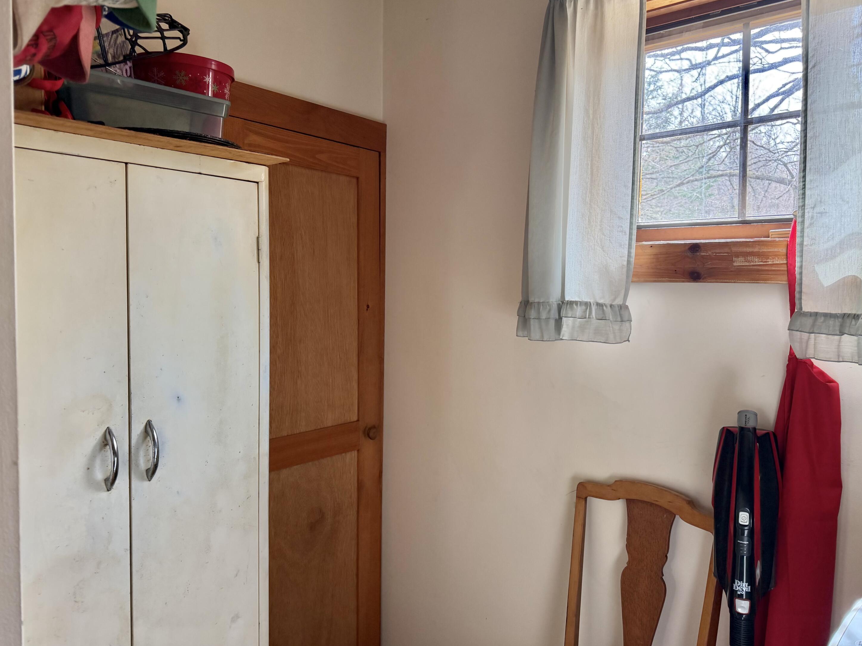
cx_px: 438
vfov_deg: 54.9
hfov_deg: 69.4
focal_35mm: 25
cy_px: 316
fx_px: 623
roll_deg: +0.5
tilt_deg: -1.8
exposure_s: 1/81
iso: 200
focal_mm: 6.76
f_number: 1.78
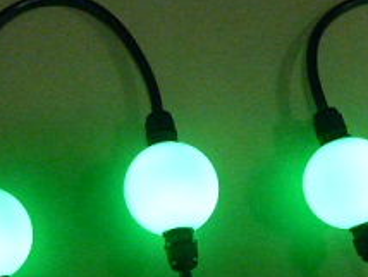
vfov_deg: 25.8
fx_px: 596
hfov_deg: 34.2
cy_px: 208
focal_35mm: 56
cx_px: 151
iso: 800
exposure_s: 1/60
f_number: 3.3
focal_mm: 4.3
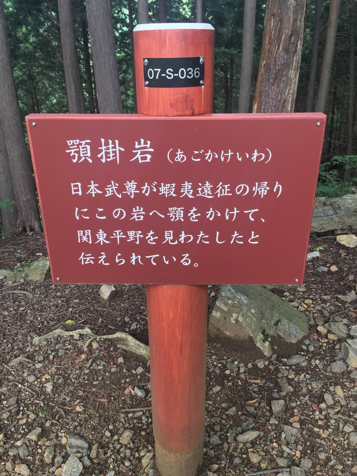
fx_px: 399
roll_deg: +0.4
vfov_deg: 61.7
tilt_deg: -27.0
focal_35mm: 29
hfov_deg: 48.2
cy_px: 238
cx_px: 178
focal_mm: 4.15
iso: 32
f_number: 2.2
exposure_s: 1/40
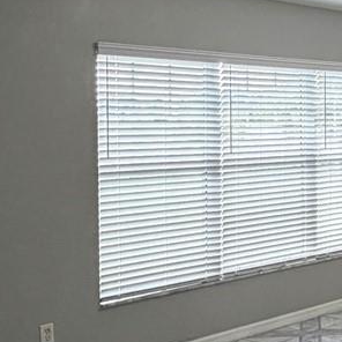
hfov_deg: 24.0
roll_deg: +0.3
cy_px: 146
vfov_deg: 25.7
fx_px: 749
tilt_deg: -0.7
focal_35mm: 67
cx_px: 379
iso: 250
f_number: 2.2
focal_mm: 2.22
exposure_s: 1/120
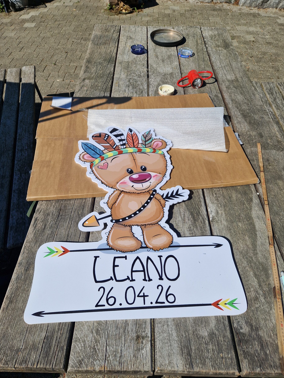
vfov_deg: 71.6
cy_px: 192
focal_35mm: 24
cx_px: 140
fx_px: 263
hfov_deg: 56.8
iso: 50
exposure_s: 1/4096
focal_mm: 5.4
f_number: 1.8
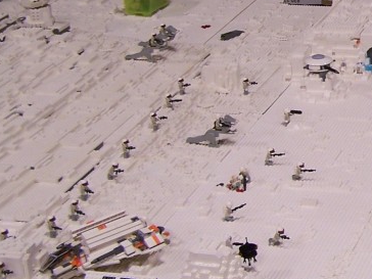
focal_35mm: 107
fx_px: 1150
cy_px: 49
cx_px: 518
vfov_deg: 13.8
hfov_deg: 17.0
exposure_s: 1/8
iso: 80
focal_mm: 6.3
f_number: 2.8
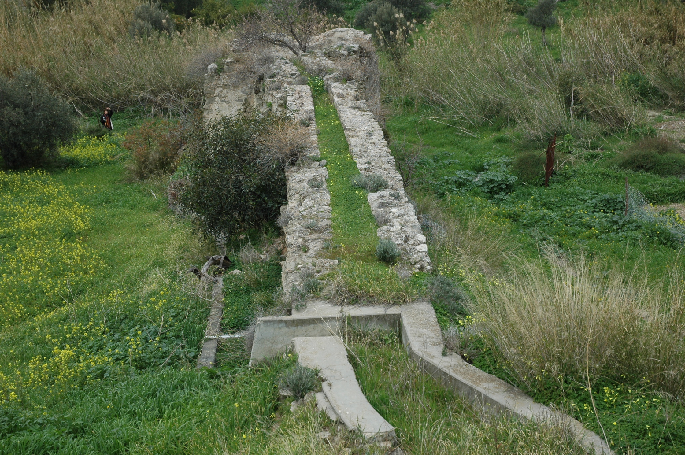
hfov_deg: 35.1
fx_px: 1083
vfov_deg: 23.7
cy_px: 228
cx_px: 342
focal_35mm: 57
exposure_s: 1/160
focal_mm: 38
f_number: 6.3
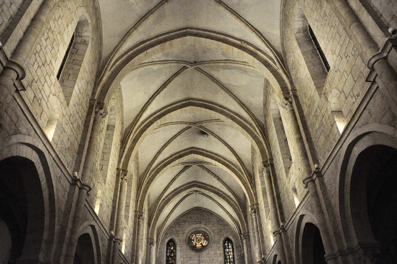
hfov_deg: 67.4
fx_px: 297
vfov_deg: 47.8
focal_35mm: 27
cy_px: 132
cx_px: 198
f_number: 3.5
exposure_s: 1/50
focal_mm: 18
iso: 3200
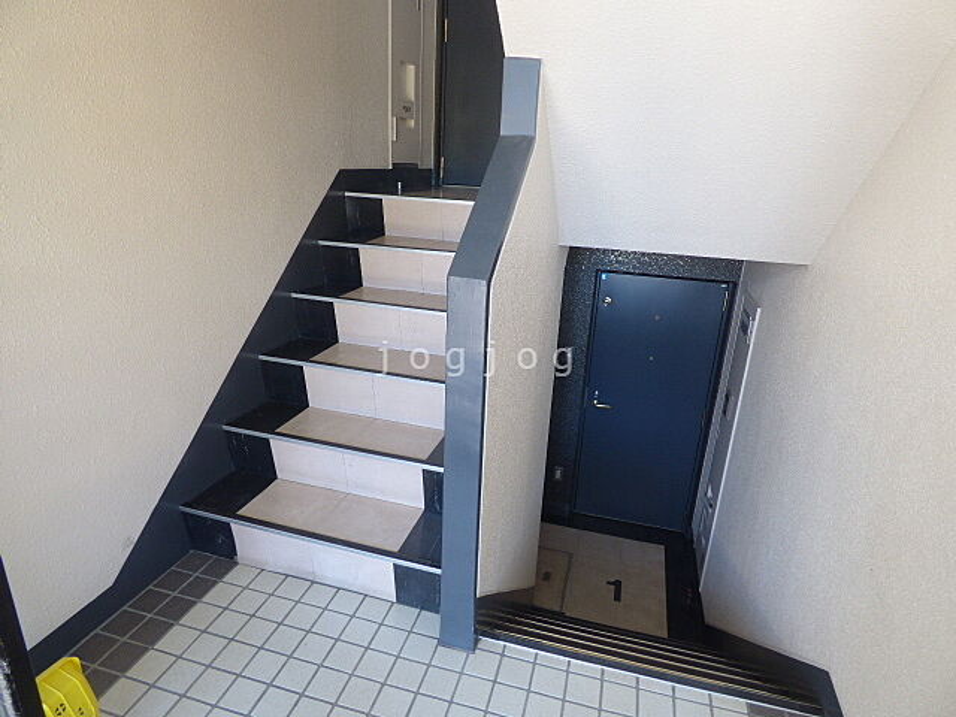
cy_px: 358
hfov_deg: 81.7
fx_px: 552
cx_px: 478
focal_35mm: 20
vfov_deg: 66.0
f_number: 2.8
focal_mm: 3.58
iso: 100
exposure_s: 1/20
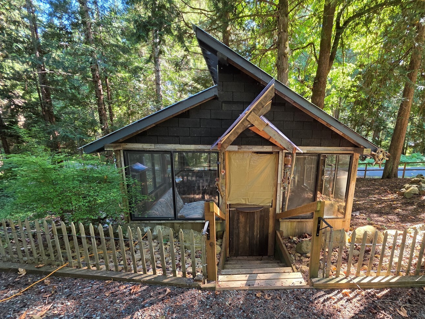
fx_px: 196
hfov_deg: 93.6
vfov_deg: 77.5
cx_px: 248
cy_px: 185
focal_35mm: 16
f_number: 1.9
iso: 160
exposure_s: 1/120
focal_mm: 2.2
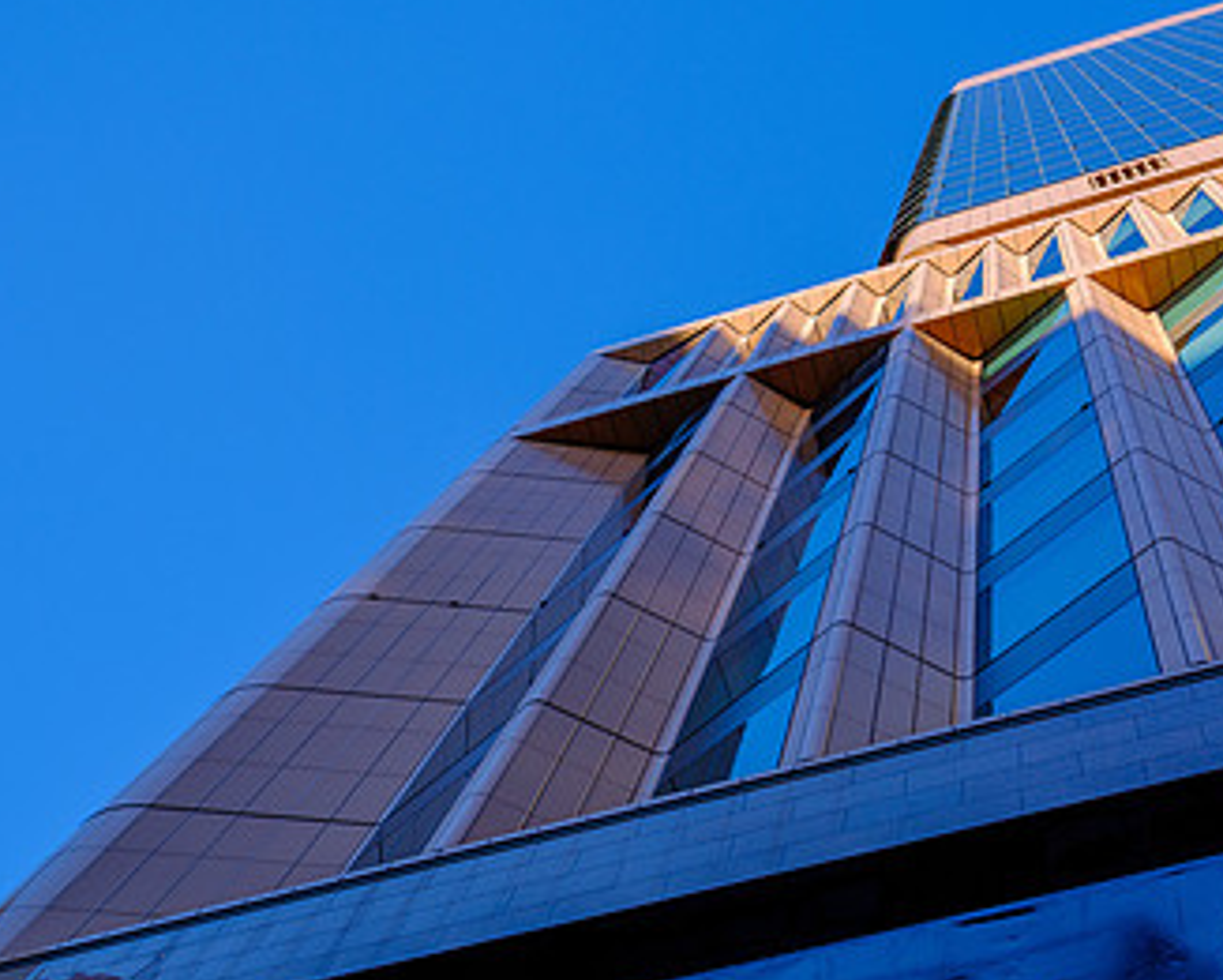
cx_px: 974
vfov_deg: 35.1
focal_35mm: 42
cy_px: 273
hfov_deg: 41.9
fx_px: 1521
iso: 80
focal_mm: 30
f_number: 8
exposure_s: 1/100
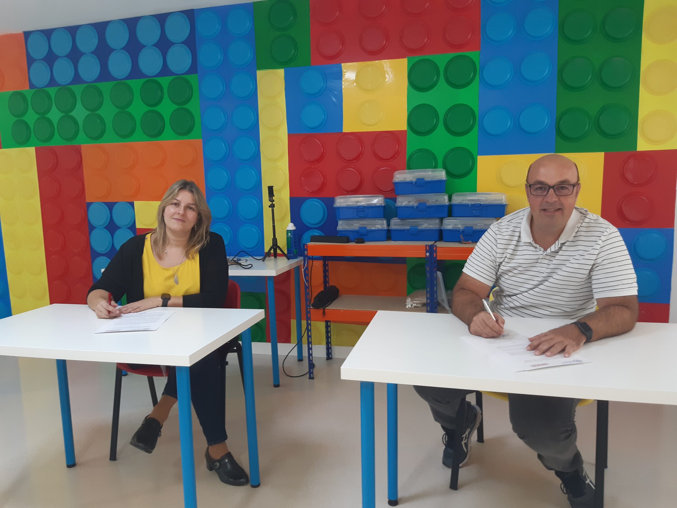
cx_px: 338
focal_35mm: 26
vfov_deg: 53.1
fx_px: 508
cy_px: 254
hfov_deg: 67.3
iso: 125
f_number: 1.7
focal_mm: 3.92
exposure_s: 1/50
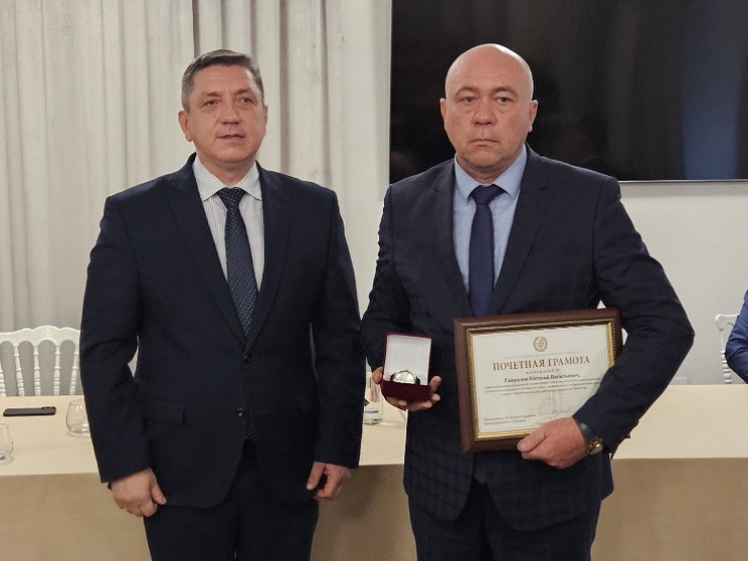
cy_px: 280
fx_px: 497
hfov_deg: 73.9
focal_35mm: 23
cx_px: 374
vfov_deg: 58.9
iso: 500
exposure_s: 1/120
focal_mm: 5.4
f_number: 1.8
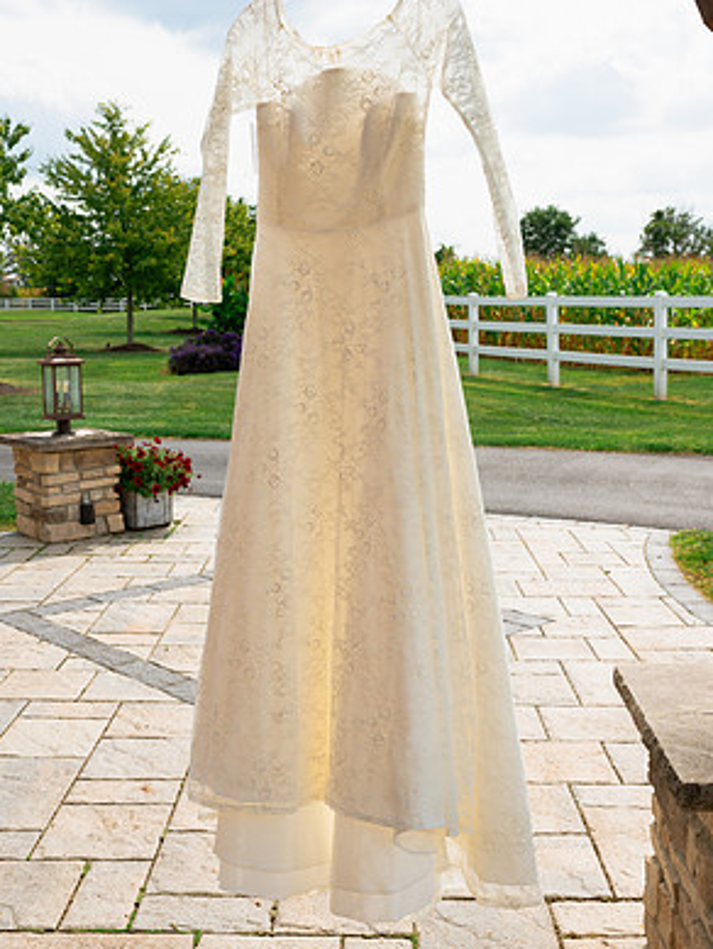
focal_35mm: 40
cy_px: 446
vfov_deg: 46.8
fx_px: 1098
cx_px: 359
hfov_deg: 36.0
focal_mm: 24
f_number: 5.6
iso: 125
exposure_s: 1/400
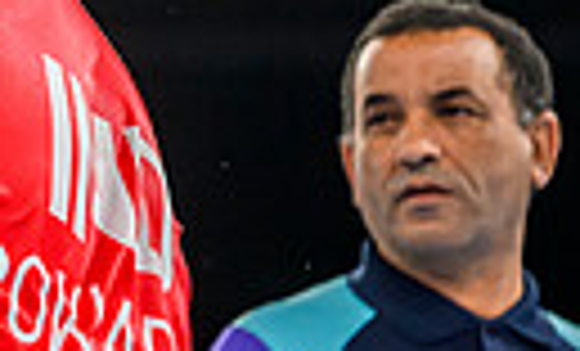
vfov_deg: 4.8
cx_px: -772
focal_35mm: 269
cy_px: -20
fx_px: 4214
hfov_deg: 7.4
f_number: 3.5
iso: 2500
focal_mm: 47
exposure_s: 1/1600
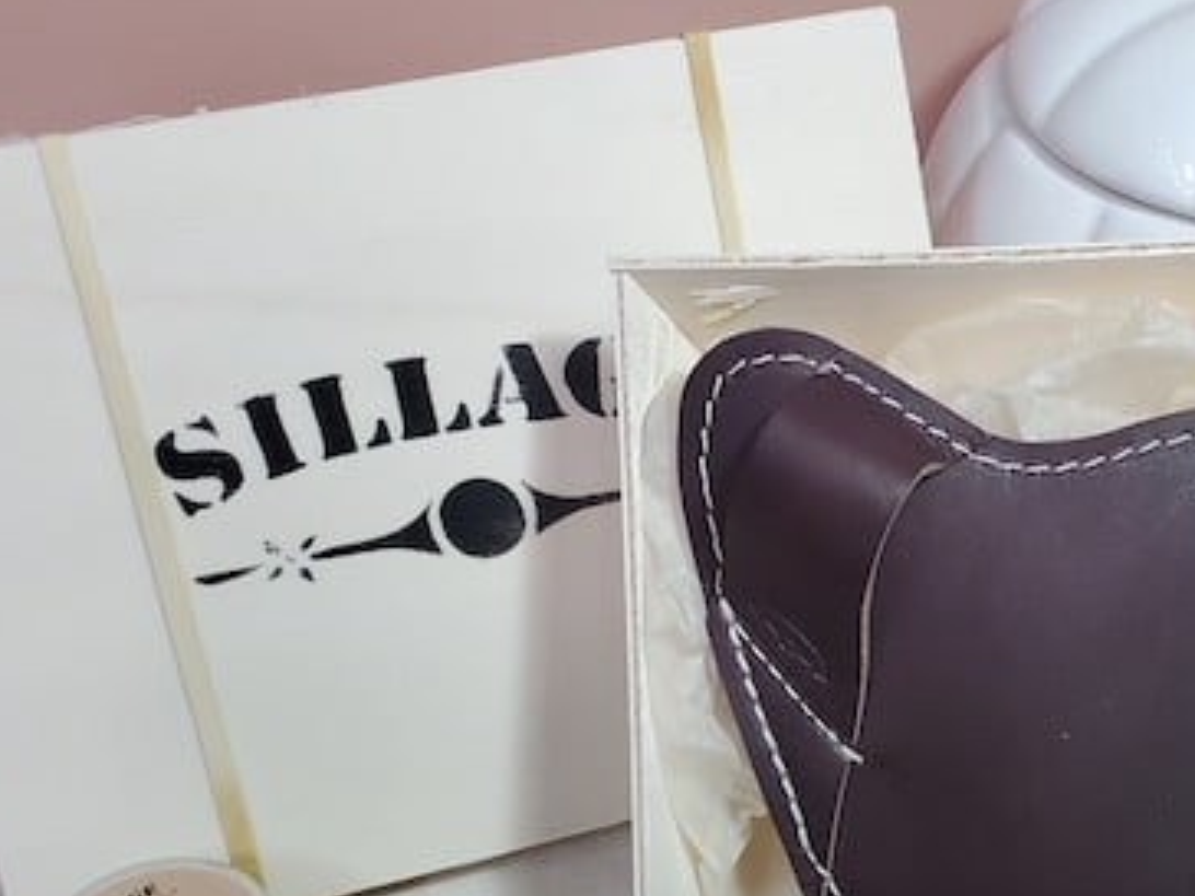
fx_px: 1726
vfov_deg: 29.0
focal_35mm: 50
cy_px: 579
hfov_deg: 36.8
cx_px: 959
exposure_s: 1/100
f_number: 2.4
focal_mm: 4.3
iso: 200
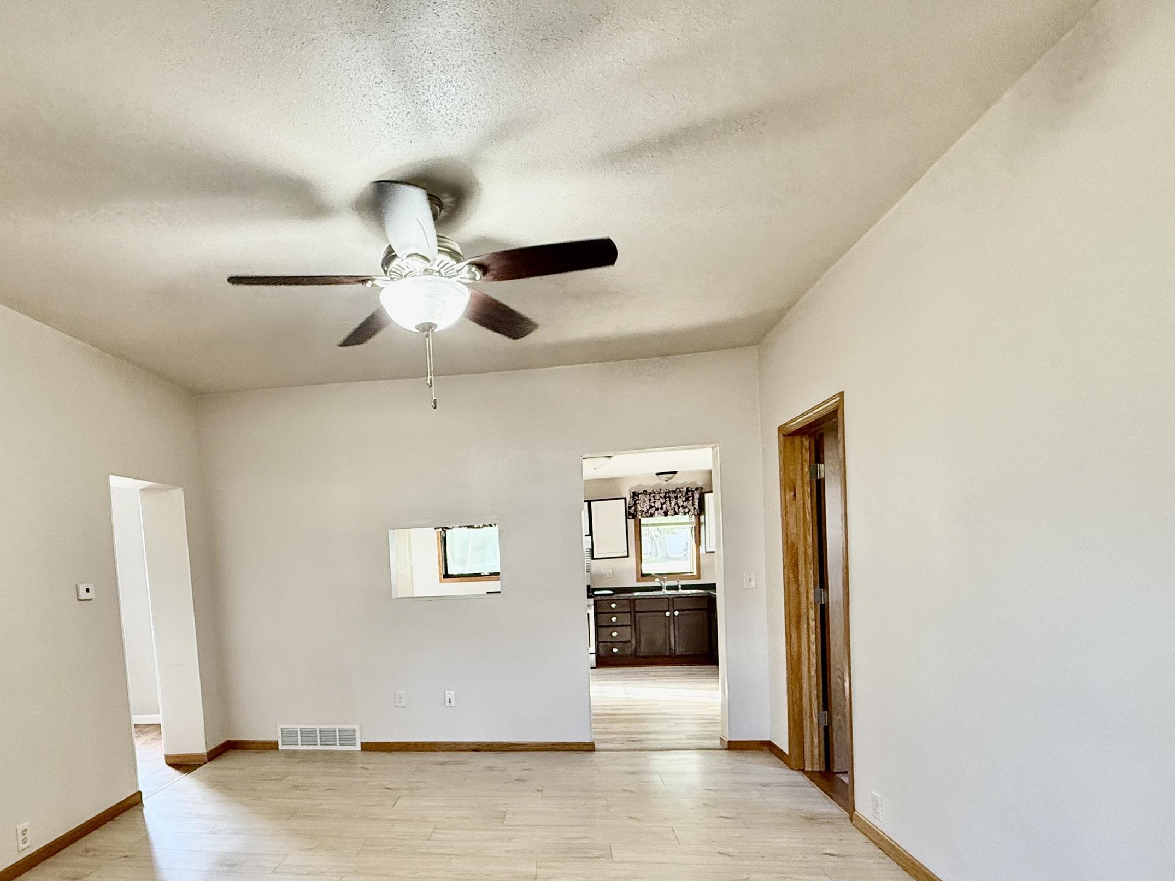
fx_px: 679
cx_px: 449
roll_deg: +3.1
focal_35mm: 20
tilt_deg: -3.5
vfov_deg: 63.8
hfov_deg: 80.4
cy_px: 607
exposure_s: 1/120
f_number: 2.2
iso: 500
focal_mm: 2.22
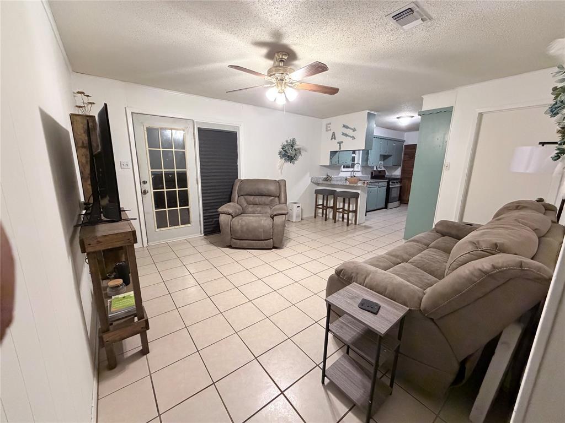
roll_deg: -0.6
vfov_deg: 85.7
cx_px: 282
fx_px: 229
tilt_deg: -12.3
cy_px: 212
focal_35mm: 14
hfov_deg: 102.1
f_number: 2.2
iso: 800
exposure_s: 1/60
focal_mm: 2.22
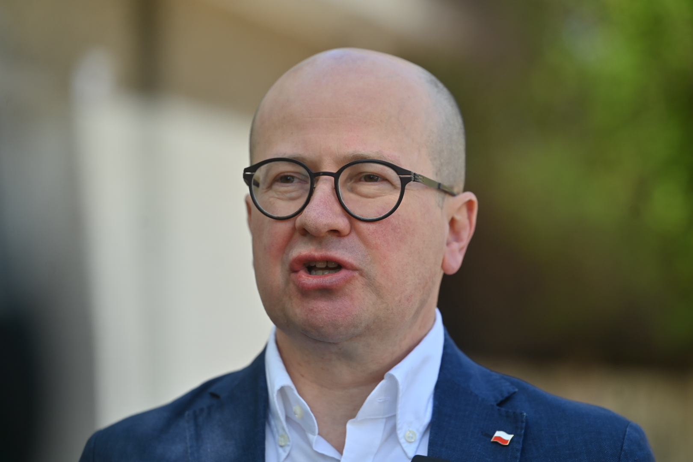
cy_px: 231
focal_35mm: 180
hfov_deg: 11.4
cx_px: 346
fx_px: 3465
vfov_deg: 7.6
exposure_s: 1/400
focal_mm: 180
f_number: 4
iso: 100
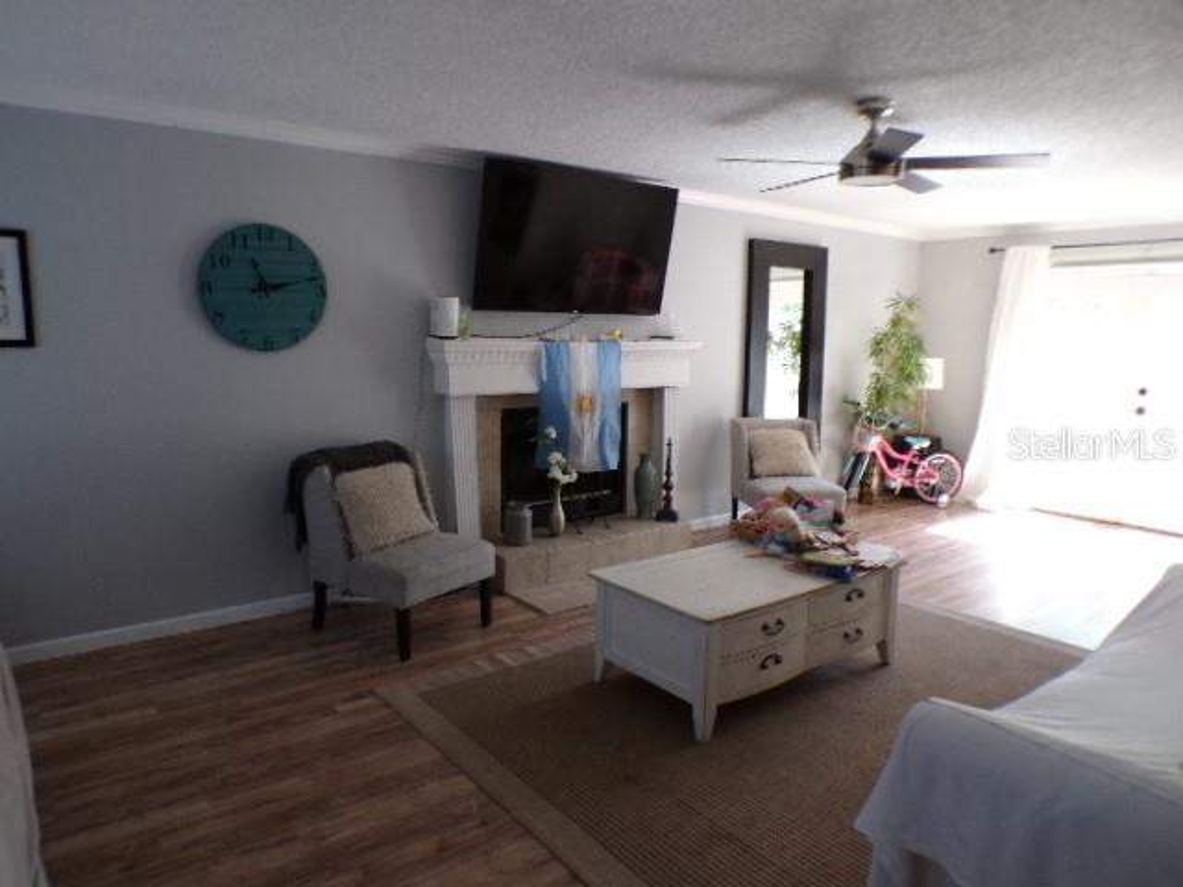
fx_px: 820
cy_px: 444
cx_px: 592
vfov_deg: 56.8
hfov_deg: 71.6
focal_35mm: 24
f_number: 3
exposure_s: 1/34
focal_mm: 4.3
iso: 145
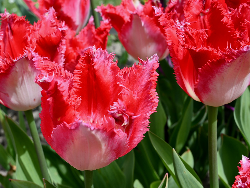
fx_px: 390
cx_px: 118
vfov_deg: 27.0
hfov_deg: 35.5
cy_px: 93
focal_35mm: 54
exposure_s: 1/60
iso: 140
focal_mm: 49
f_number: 16
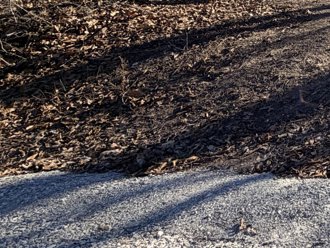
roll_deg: -2.8
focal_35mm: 48
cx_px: 507
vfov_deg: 26.9
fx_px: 458
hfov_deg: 26.8
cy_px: -46
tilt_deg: -5.7
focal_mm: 2.22
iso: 40
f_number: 2.2
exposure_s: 1/751
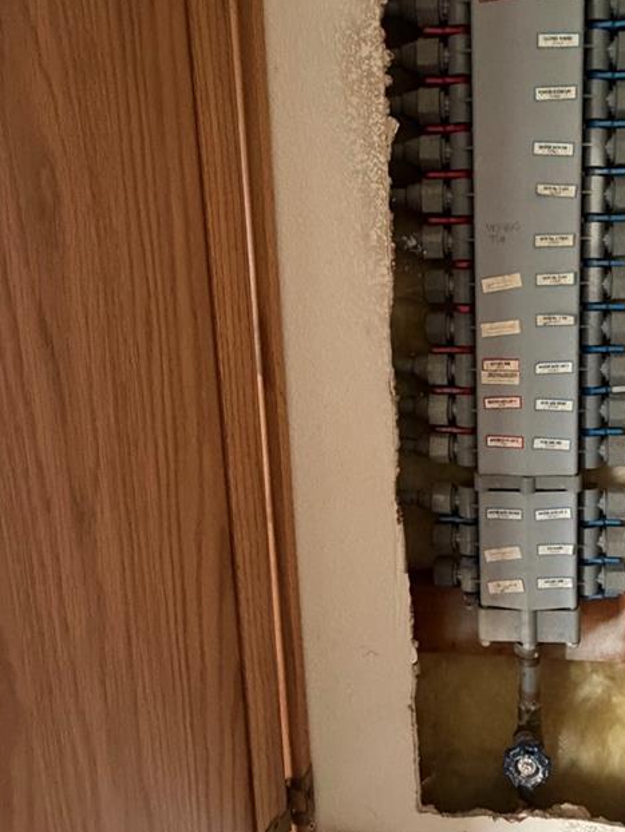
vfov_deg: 65.3
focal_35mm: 27
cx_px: 484
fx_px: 650
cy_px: 392
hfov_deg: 48.9
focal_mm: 2.22
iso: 640
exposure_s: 1/60
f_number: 2.2
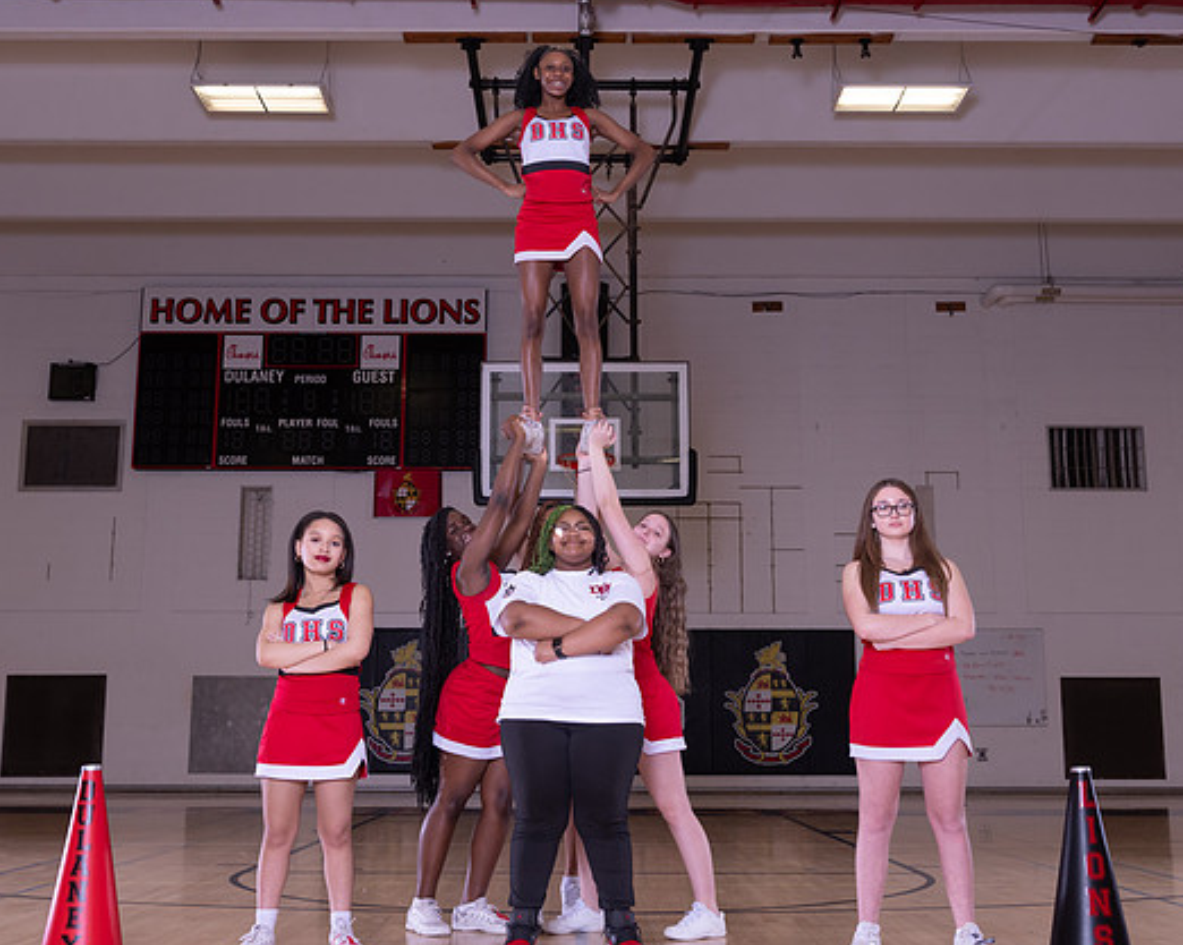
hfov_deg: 41.2
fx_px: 1575
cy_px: 427
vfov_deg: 33.4
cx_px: 601
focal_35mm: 45
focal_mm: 32
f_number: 6.3
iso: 640
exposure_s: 1/160
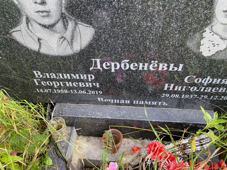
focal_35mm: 26
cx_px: 114
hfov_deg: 67.3
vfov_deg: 53.1
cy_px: 85
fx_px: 170
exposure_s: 1/282
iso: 32
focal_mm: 4.25
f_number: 1.8
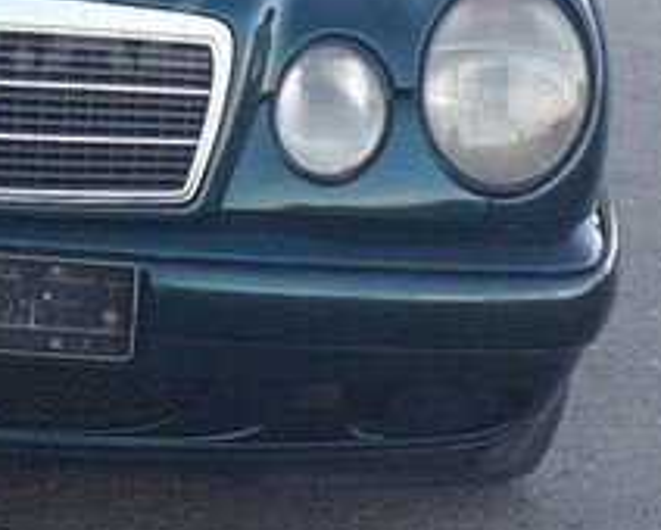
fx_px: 1606
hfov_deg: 21.7
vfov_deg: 18.3
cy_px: 23
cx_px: -109
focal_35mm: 82
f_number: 1.9
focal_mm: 3.6
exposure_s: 1/103
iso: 40
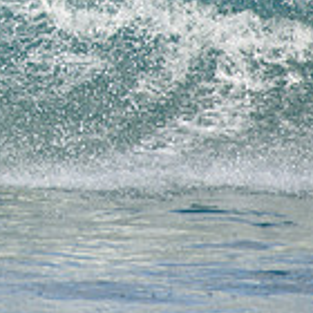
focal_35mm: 2167
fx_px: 22168
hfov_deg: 0.8
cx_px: -204
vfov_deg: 0.8
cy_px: -122
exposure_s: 1/2000
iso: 280
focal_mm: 500
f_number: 5.6
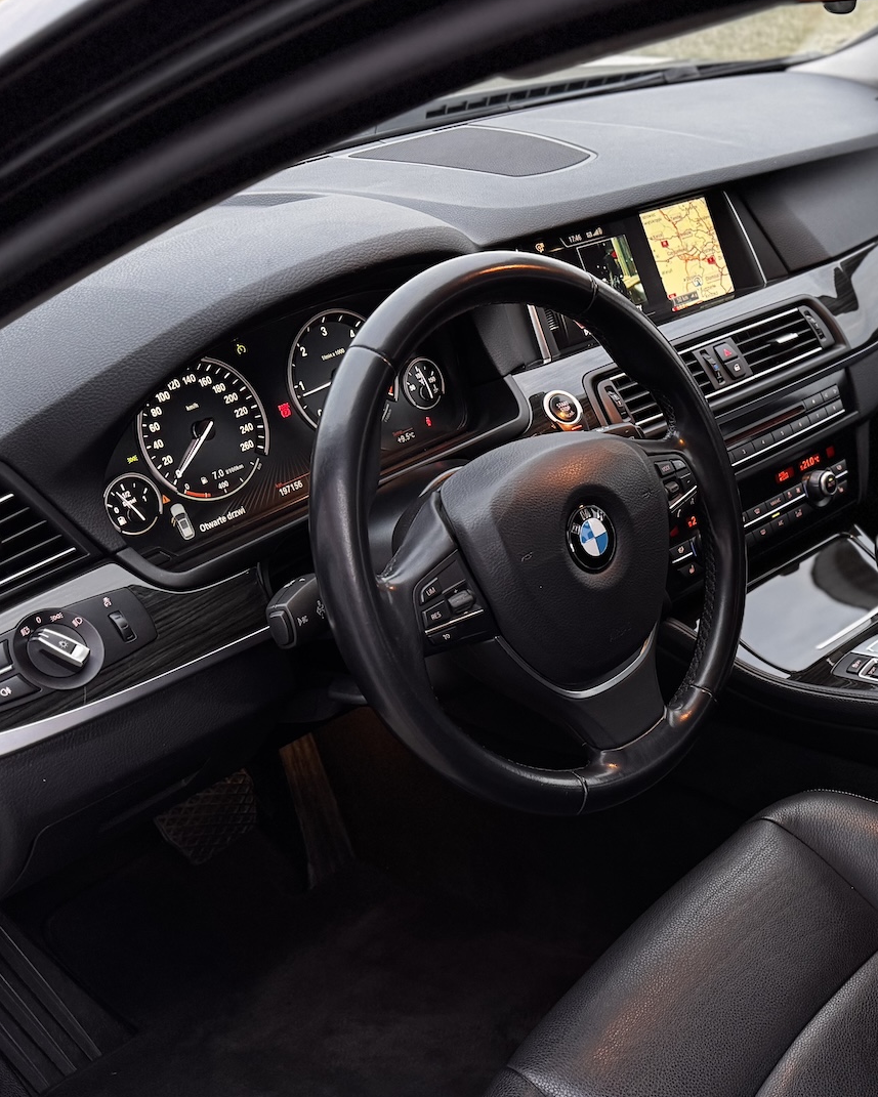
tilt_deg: -34.9
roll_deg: -1.9
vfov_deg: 43.3
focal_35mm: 42
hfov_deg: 33.3
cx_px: 835
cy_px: 710
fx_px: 1364
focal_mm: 6.76
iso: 250
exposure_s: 1/60
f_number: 1.78
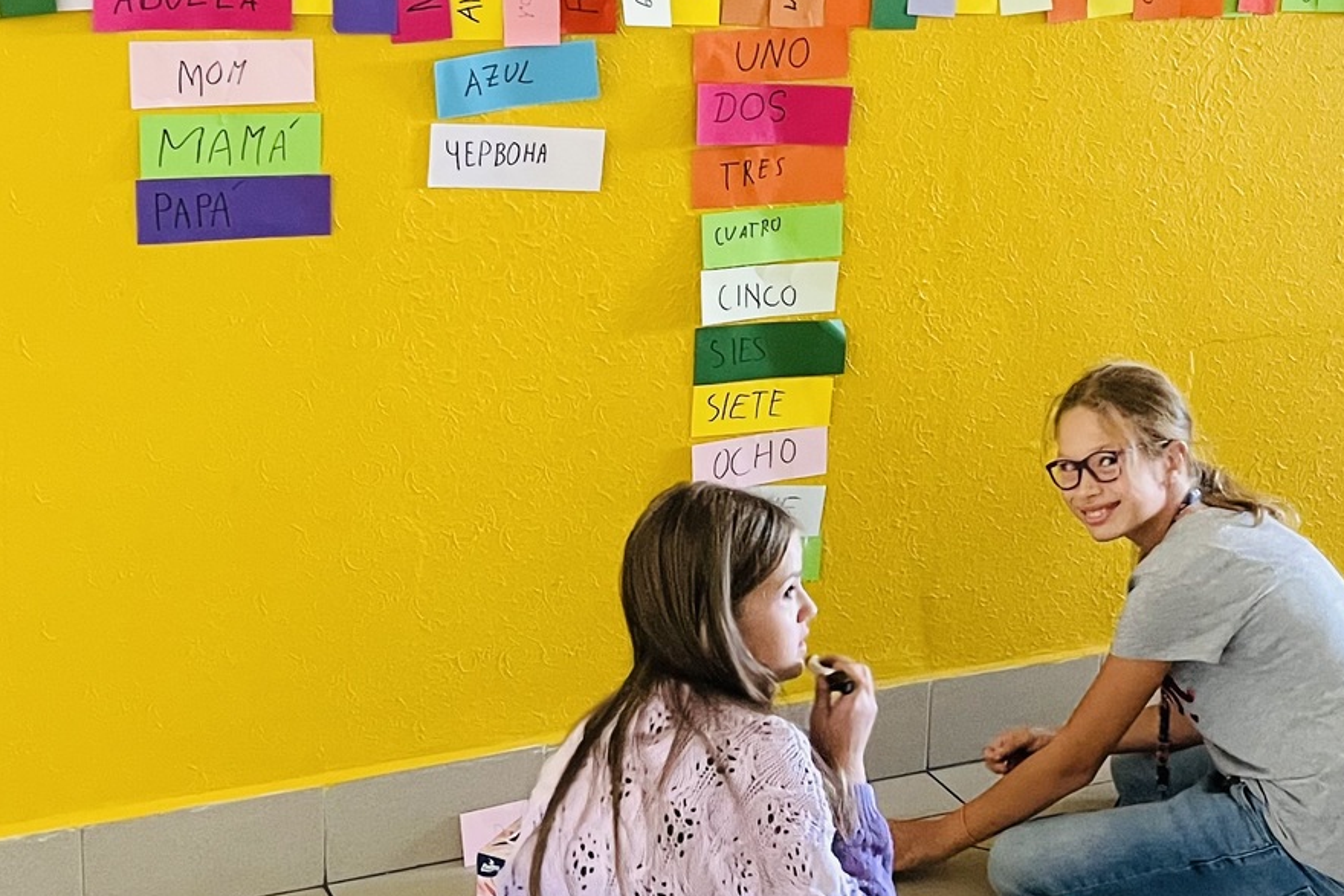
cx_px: 854
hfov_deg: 33.7
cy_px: 304
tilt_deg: -14.2
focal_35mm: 59
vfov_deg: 22.9
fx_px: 2203
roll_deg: -2.8
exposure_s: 1/60
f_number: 1.6
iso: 500
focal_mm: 5.1
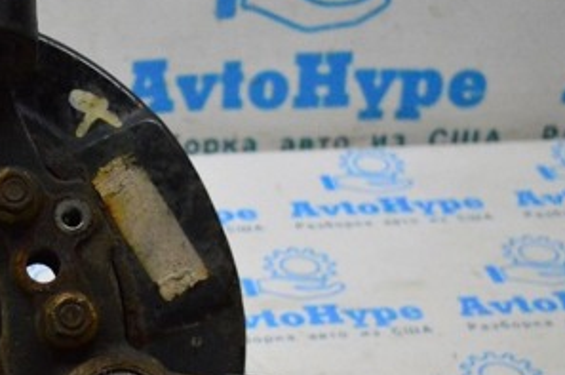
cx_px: -30
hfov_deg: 20.2
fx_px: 1520
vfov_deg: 14.0
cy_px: 285
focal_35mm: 97
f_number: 4.2
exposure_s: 1/1000
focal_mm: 30
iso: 6400
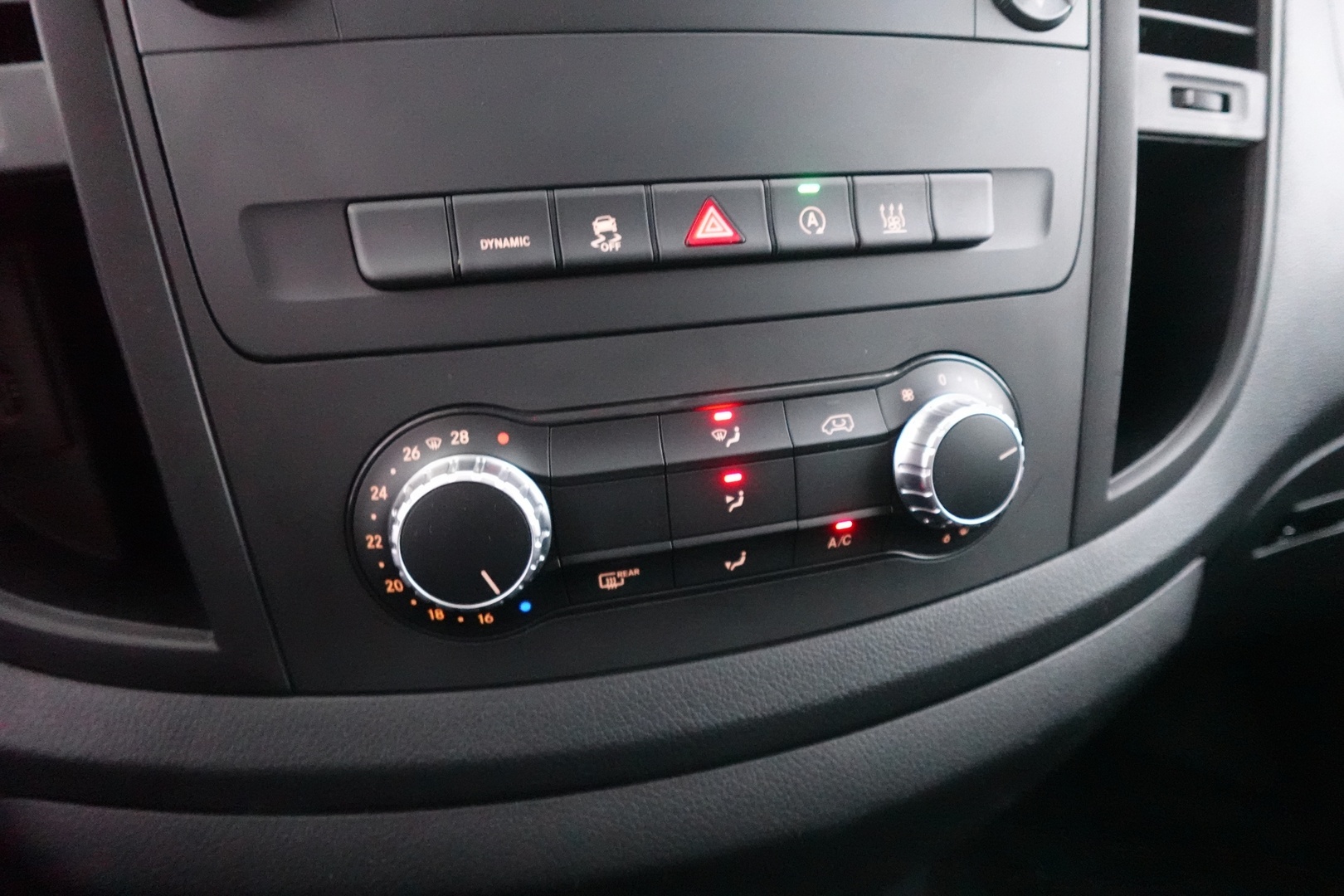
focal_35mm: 20
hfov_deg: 84.0
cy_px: 448
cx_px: 672
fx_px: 747
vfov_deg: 61.9
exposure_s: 1/30
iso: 6400
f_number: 2
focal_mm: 7.6
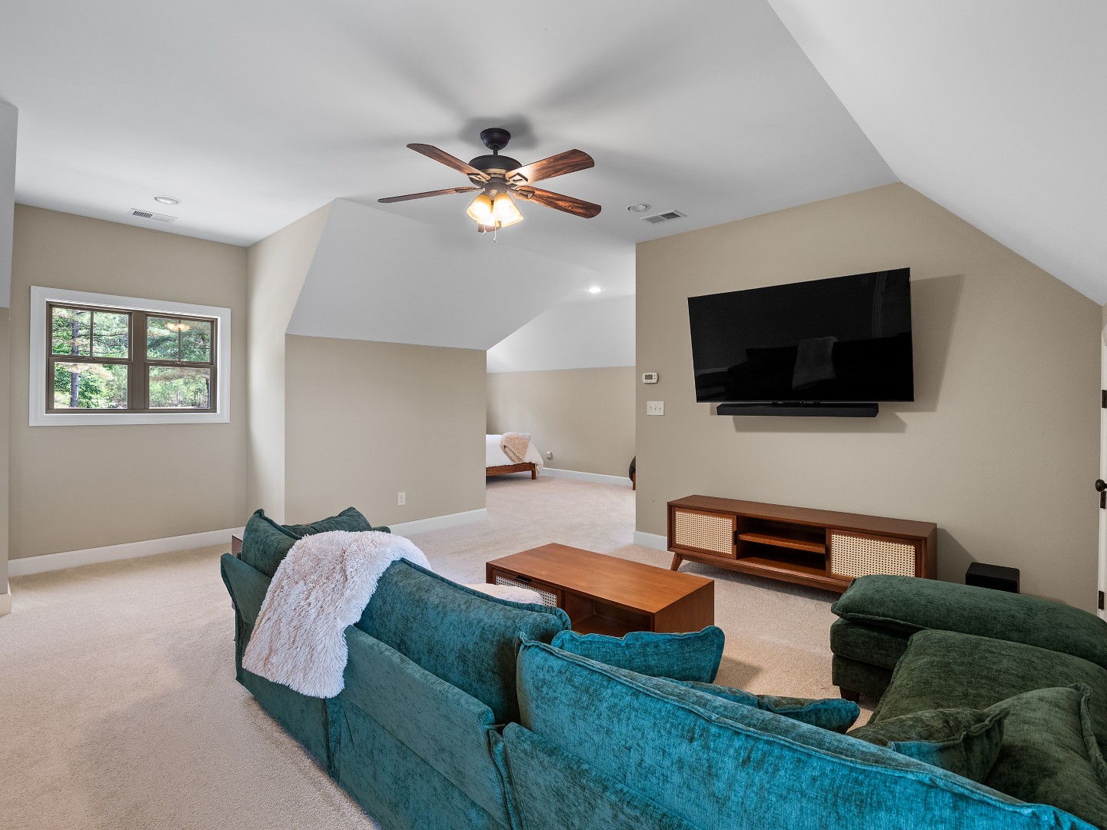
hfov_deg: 94.5
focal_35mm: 16
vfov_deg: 78.1
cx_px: 554
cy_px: 415
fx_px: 512
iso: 400
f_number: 5.6
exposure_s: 1/4
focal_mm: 8
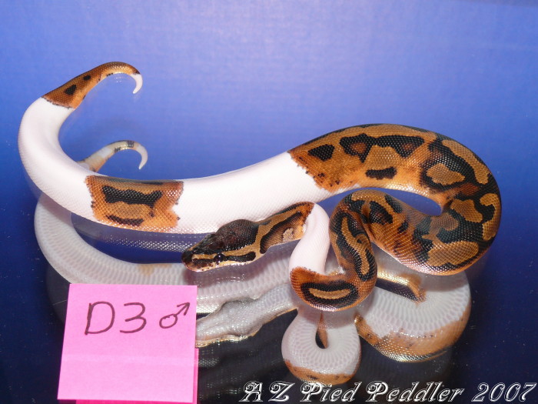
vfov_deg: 24.0
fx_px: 948
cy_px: 202
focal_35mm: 61
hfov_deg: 31.7
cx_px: 269
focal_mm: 12.8
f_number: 3.2
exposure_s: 1/30
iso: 100
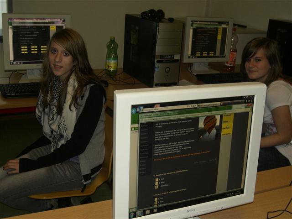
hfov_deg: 41.2
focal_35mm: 46
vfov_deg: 31.5
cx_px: 146
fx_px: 388
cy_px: 110
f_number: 3.3
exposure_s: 1/60
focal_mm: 7.56
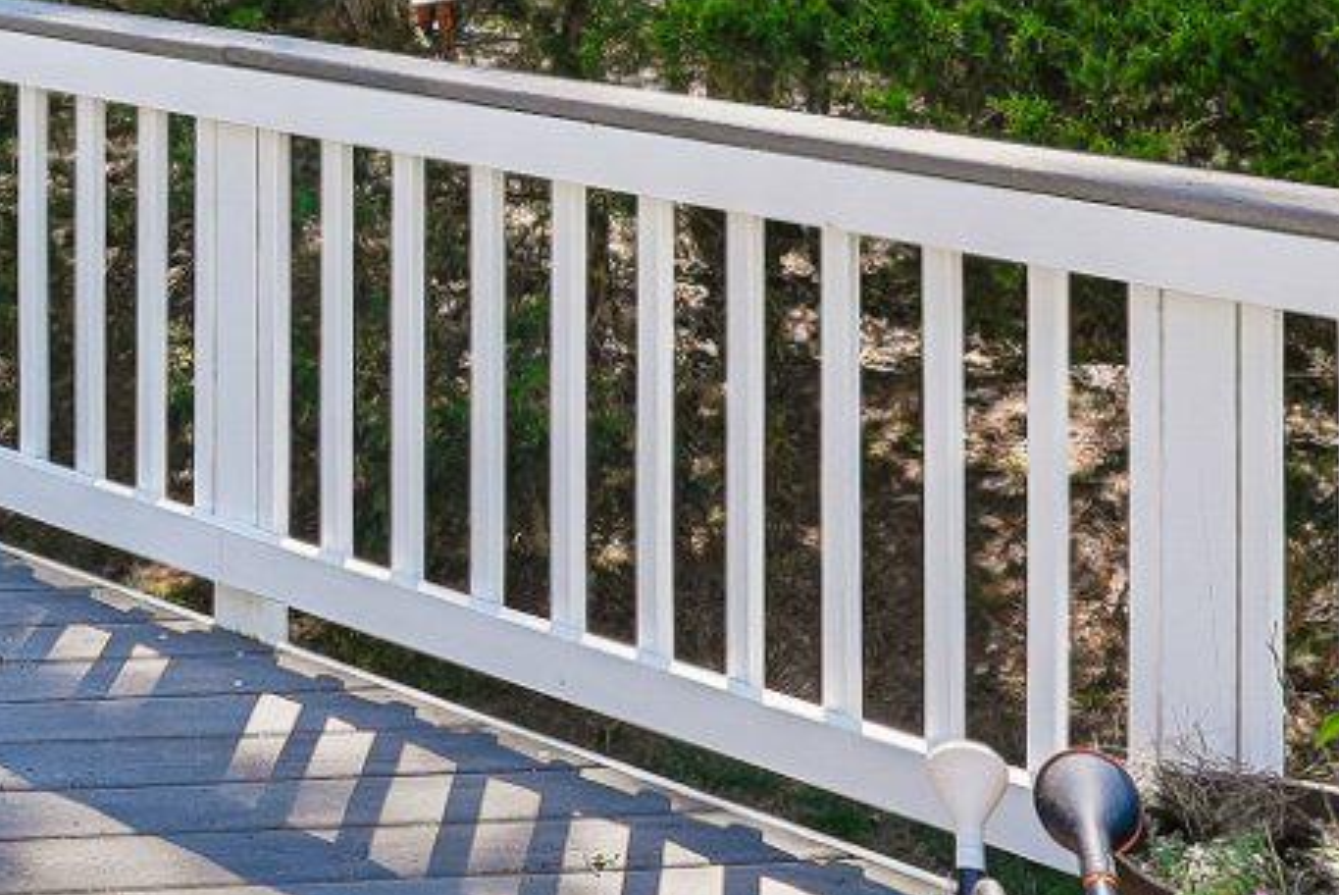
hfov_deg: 25.9
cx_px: -147
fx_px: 2680
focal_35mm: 72
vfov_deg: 17.2
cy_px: -417
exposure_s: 1/80
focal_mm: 16
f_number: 4.5
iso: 80
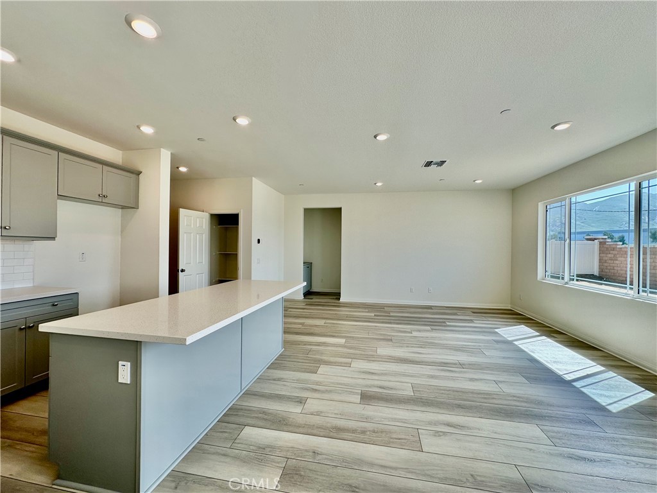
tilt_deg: +0.5
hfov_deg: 102.1
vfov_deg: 85.7
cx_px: 328
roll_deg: -0.8
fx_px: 266
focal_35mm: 14
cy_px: 246
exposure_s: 1/234
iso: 40
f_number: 2.2
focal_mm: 2.22
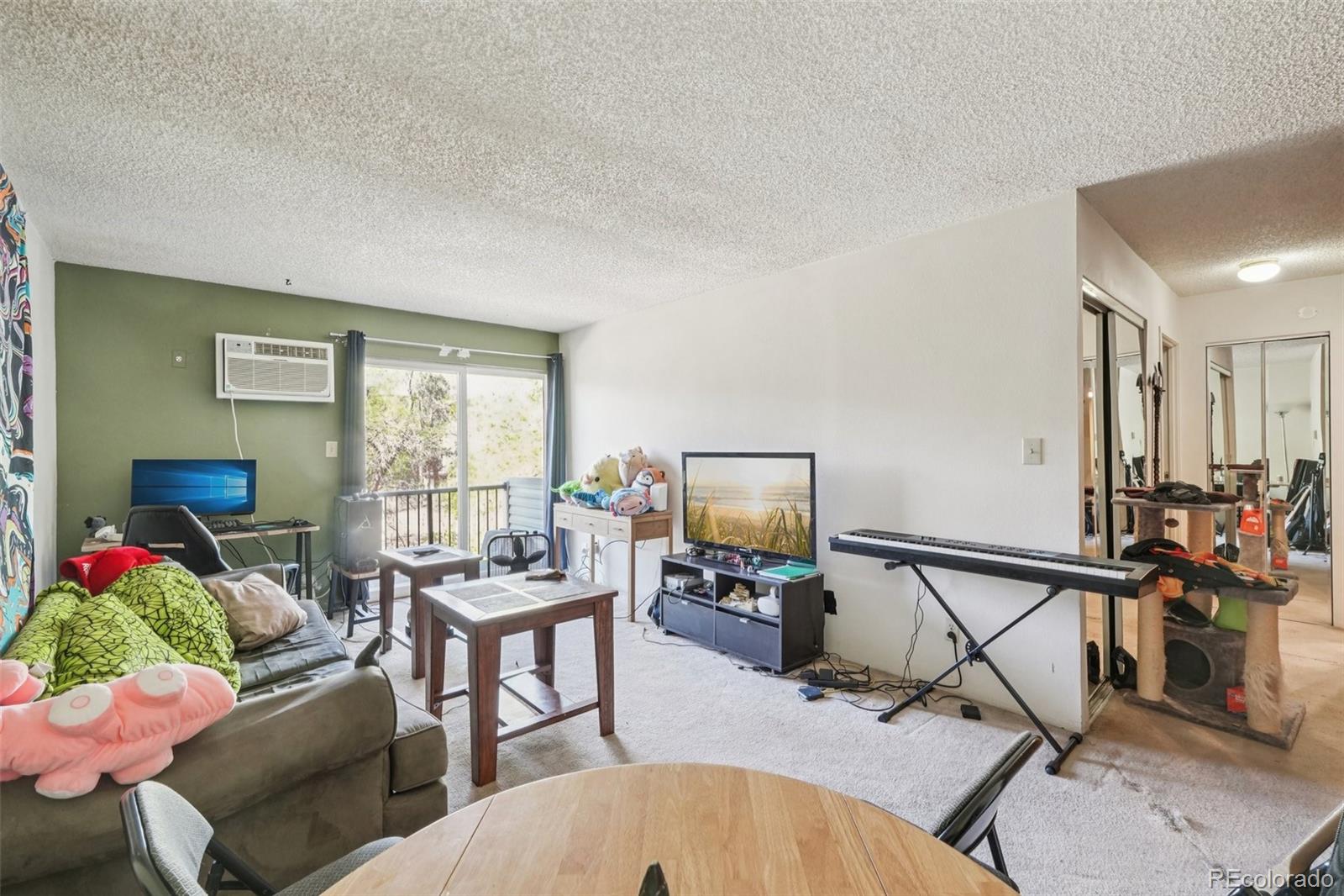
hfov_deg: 100.4
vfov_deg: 77.3
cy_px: 448
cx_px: 672
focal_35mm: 15
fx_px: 560
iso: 800
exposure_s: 1/4
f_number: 8
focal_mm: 10
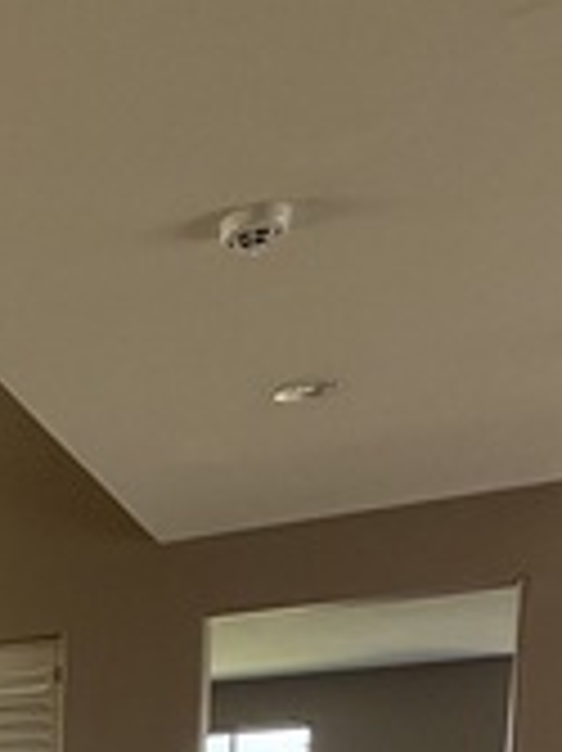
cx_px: -355
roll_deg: -0.1
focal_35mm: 56
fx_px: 1214
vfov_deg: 27.7
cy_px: 1011
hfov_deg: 20.8
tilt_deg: -5.3
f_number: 2.2
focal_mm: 2.22
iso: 50
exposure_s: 1/99
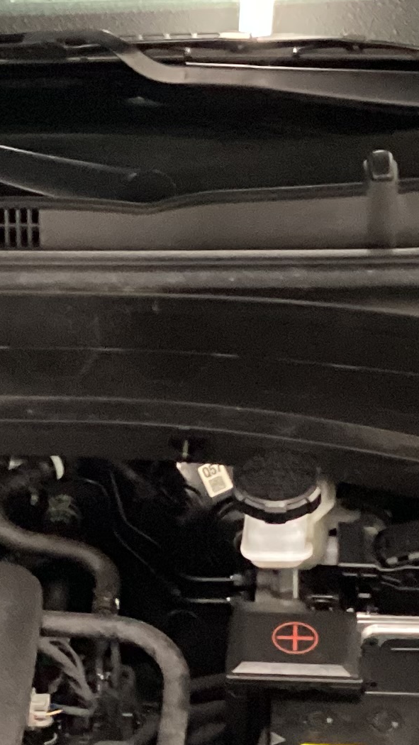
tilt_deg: -38.6
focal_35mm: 105
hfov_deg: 11.4
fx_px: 2073
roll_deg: +6.0
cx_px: -13
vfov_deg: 20.1
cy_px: 627
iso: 500
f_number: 2.4
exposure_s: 1/25
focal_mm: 3.3
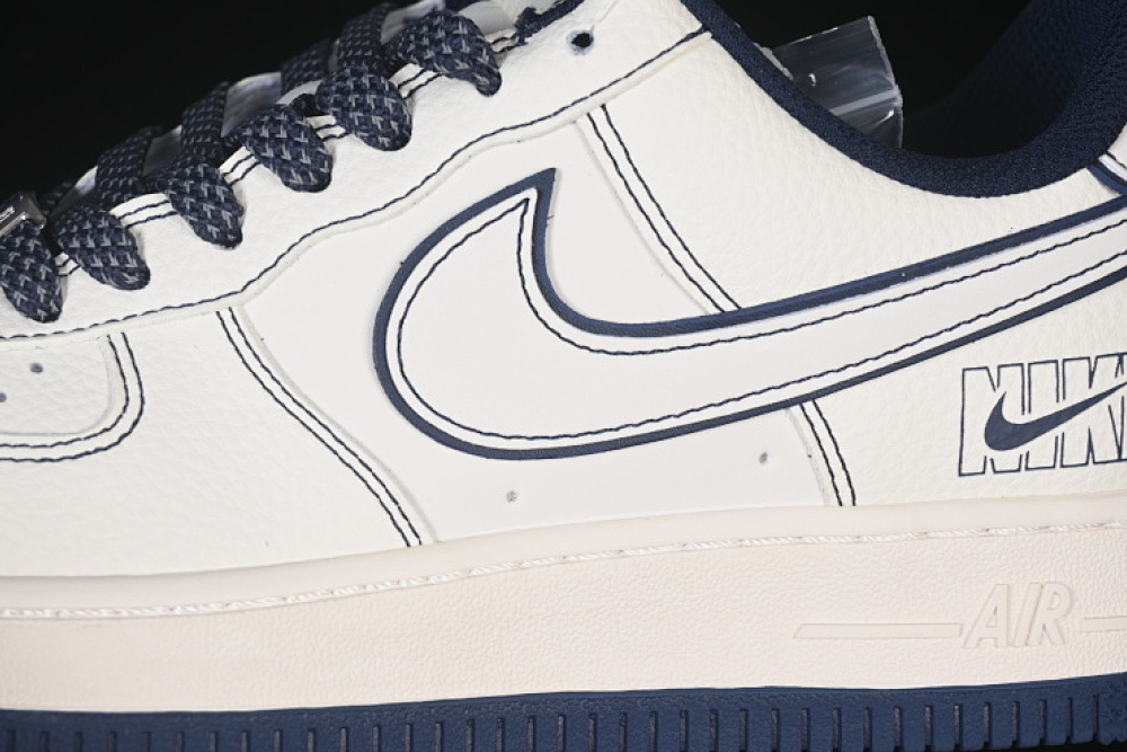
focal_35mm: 81
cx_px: 559
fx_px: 2536
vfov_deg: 16.9
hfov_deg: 25.1
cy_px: 370
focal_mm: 50
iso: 160
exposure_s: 1/80
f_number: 7.1
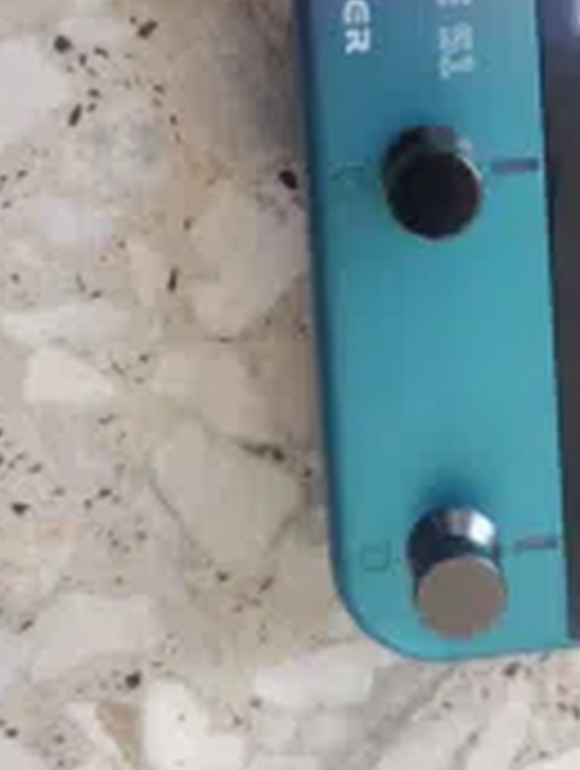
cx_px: 463
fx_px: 1246
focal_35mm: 56
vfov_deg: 31.0
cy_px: -54
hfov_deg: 25.7
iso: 294
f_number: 1.75
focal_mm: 5.25
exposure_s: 1/50
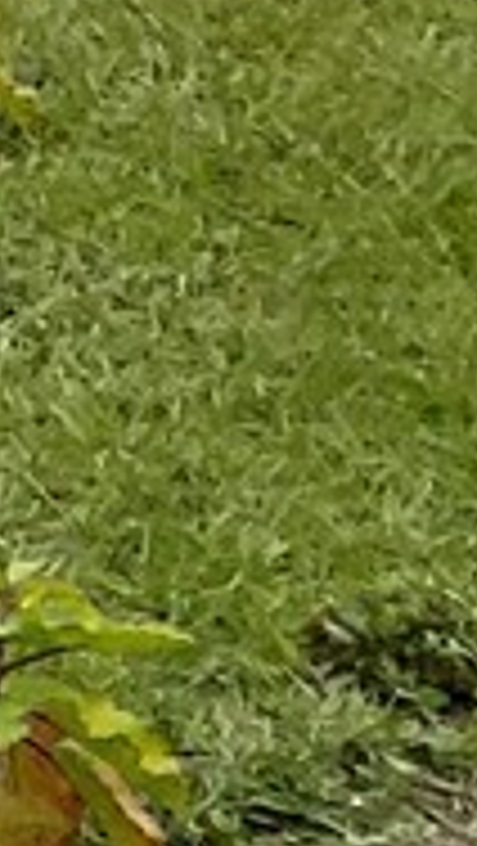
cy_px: -752
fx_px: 6038
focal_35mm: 269
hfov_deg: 3.7
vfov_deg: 7.7
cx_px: -2524
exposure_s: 1/1377
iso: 16
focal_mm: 3
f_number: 1.8
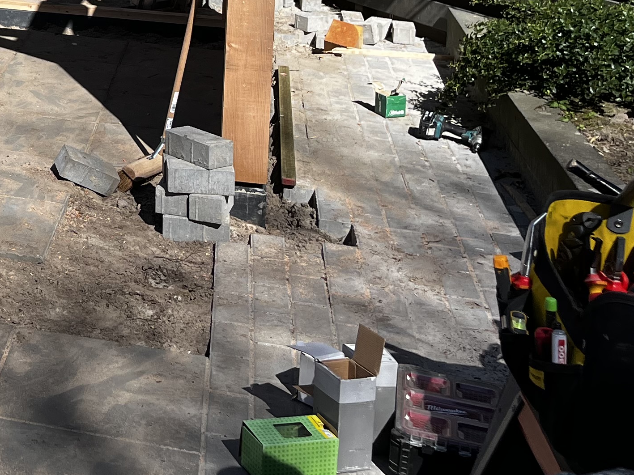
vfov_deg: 18.2
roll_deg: -2.0
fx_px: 1355
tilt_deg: -3.3
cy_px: -185
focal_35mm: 74
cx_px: -159
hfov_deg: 23.6
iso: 50
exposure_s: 1/2755
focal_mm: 5.1
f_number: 1.6
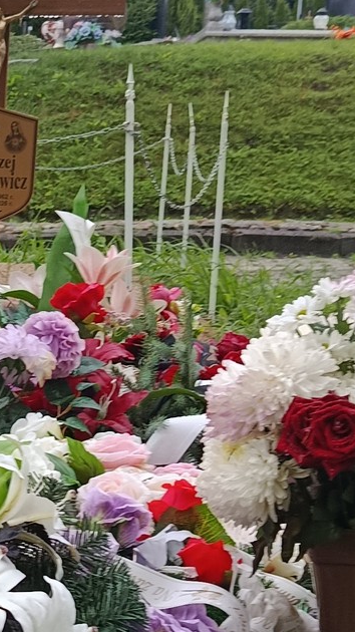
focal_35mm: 83
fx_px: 1390
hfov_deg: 13.6
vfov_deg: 24.9
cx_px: -200
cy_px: 552
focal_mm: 5.24
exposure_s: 1/115
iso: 50
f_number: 1.7
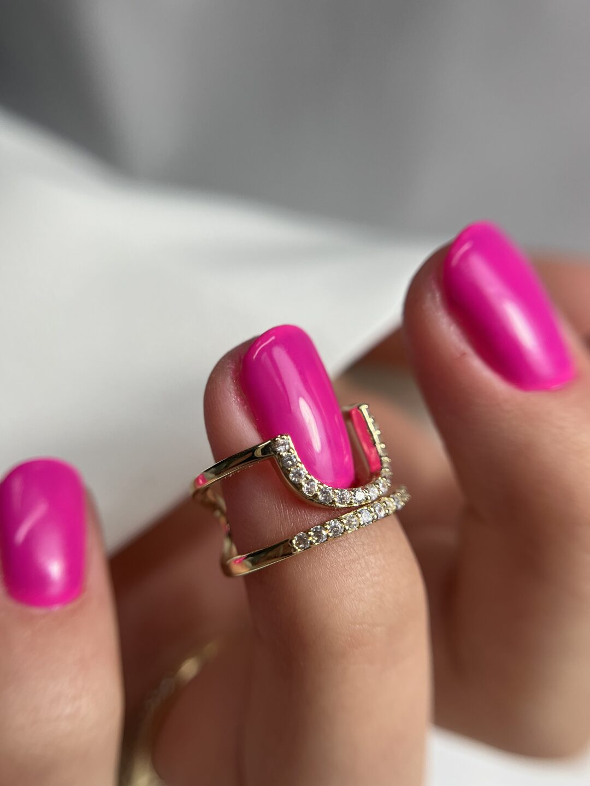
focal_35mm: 26
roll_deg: -12.4
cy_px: 393
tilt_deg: -41.8
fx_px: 591
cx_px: 295
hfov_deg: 53.1
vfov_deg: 67.3
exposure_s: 1/608
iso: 50
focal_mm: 5.1
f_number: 1.6
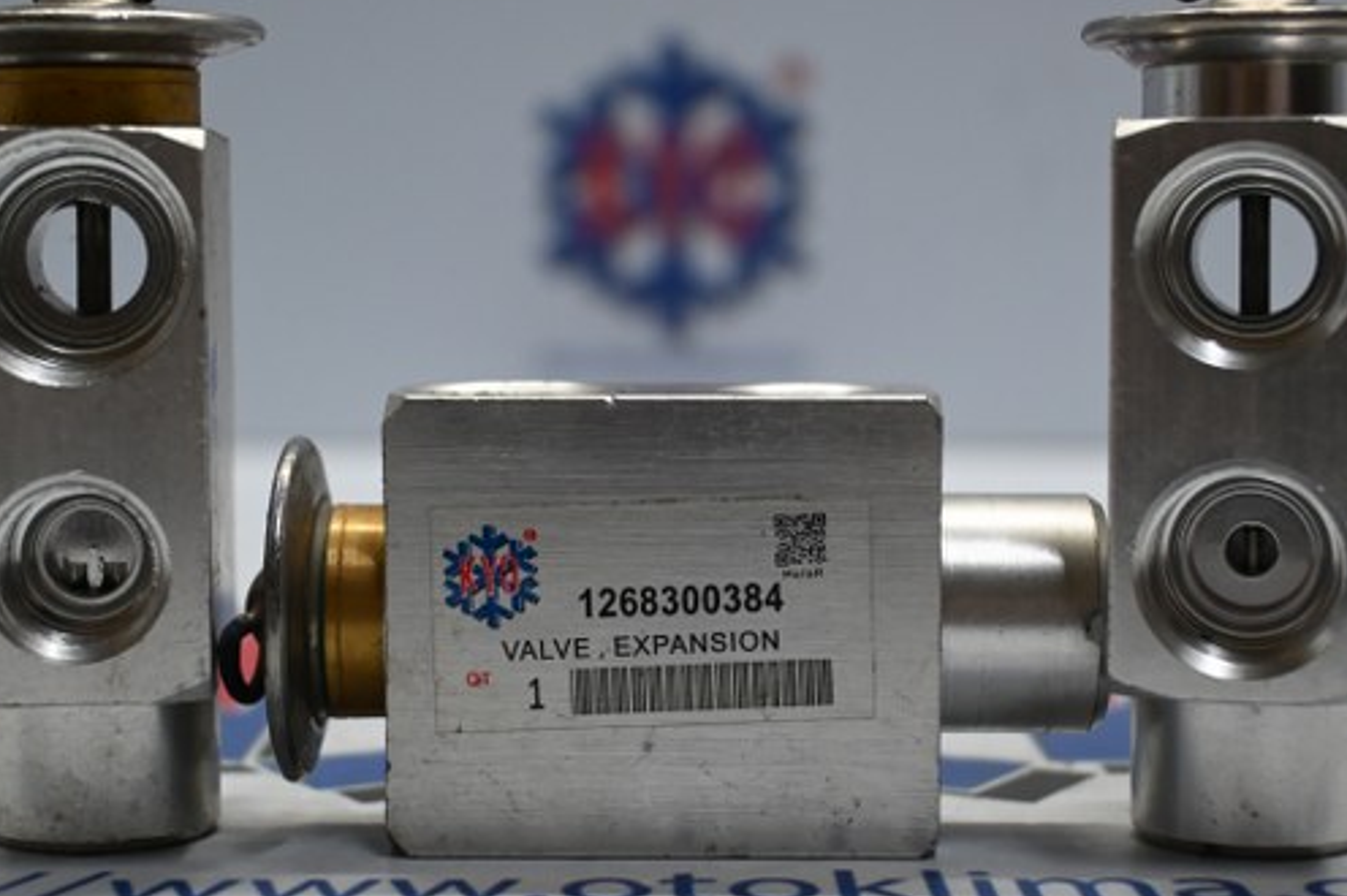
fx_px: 2580
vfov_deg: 19.7
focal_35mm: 69
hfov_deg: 29.3
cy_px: 456
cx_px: 641
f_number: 5.6
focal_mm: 38
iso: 1250
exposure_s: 1/125
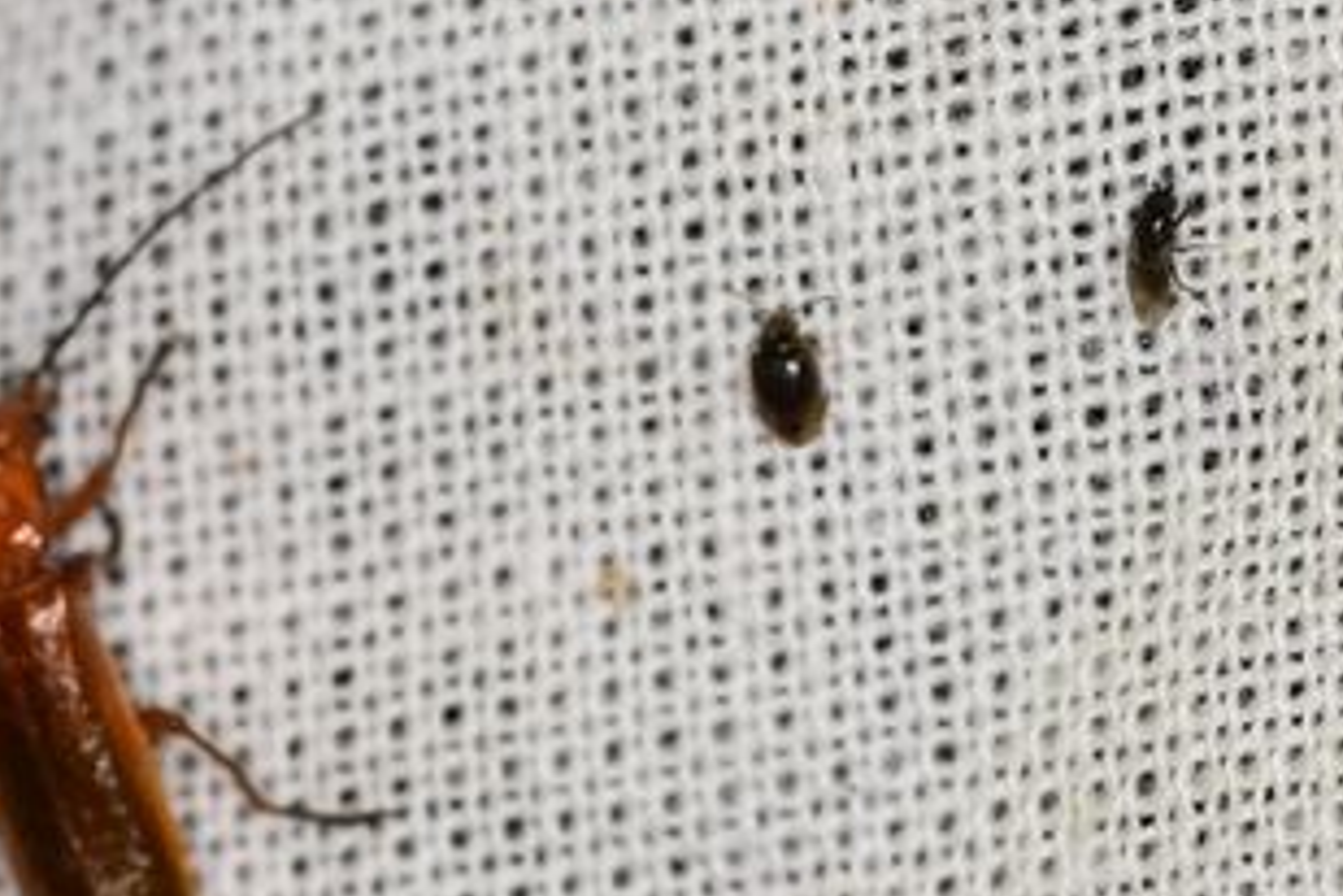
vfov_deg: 2.8
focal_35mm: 489
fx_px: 18224
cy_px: 30
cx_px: -535
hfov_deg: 4.2
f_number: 8
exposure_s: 1/30
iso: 200
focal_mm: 105
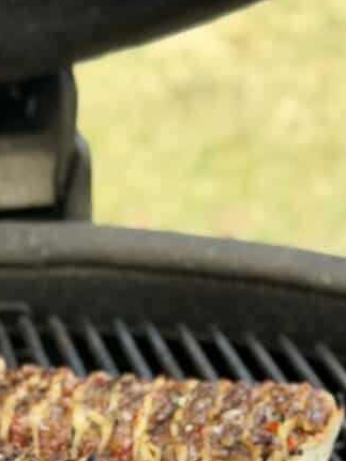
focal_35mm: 114
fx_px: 1520
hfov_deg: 12.8
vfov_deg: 16.6
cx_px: 6
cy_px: 537
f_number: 1.78
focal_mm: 6.76
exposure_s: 1/578
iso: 80
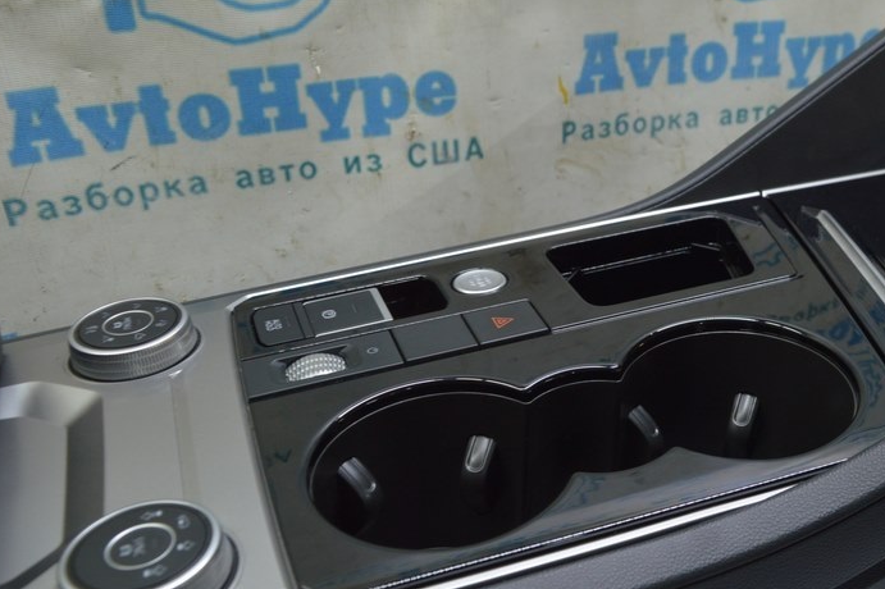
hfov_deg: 47.3
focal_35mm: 40
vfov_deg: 33.3
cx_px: 624
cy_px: 328
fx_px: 983
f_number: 5.6
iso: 400
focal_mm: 18
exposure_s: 1/20
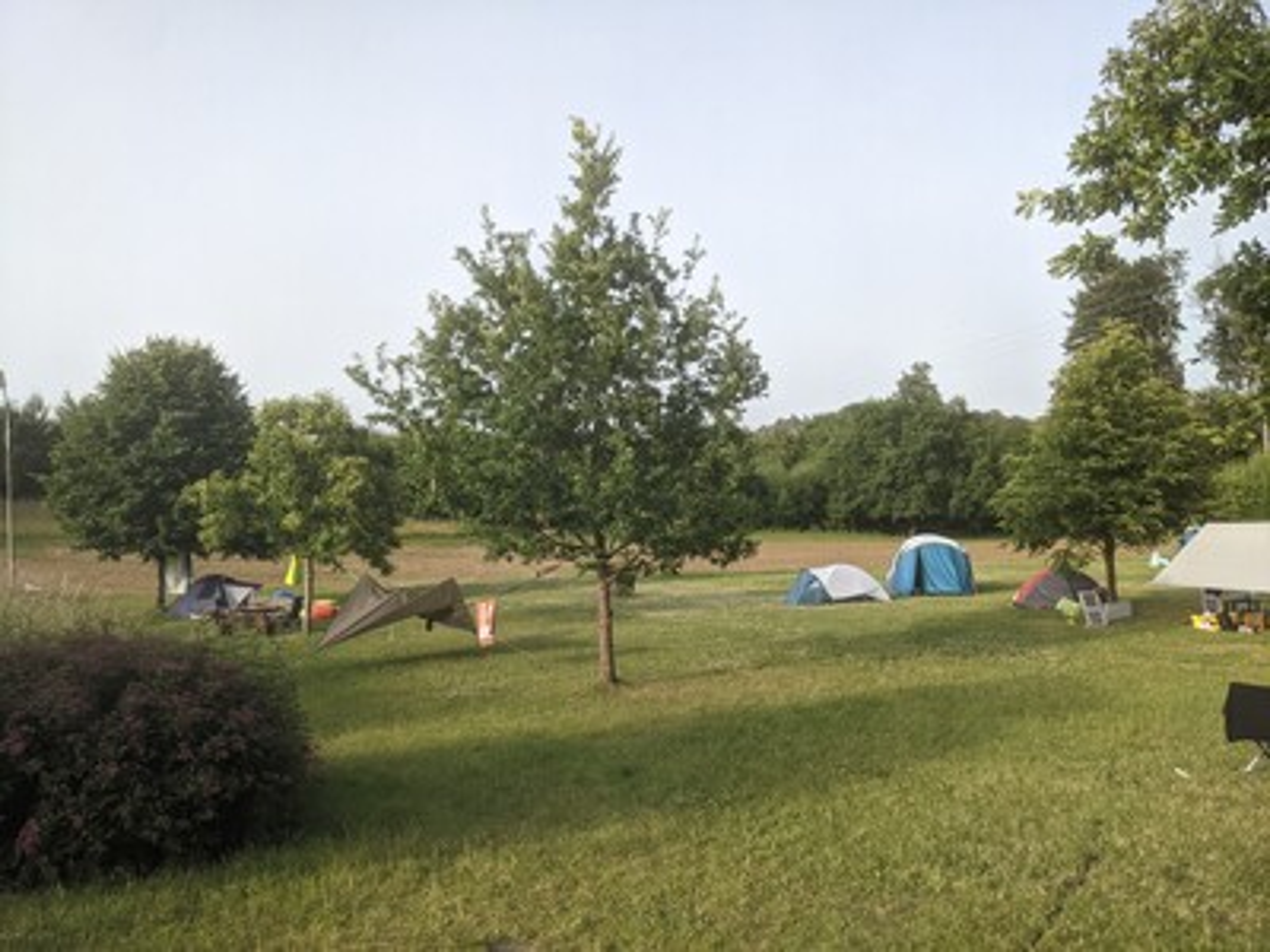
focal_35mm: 27
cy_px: 476
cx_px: 635
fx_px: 991
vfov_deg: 51.4
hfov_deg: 65.3
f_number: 1.73
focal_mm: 4.38
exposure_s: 1/1304
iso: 78
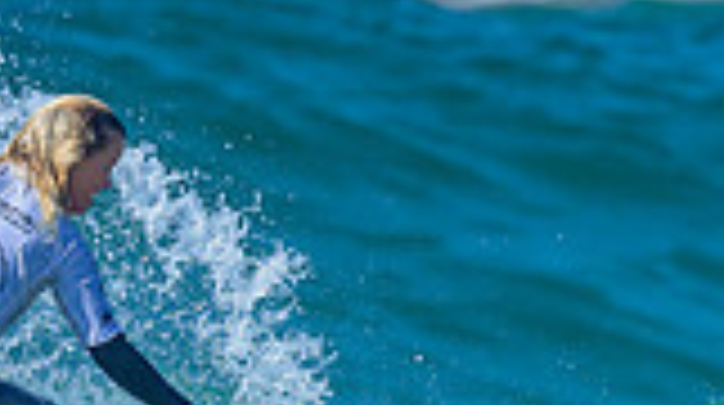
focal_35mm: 3972
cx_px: 271
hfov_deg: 0.5
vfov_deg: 0.3
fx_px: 76139
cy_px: 726
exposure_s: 1/2000
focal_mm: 800
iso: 320
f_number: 6.3
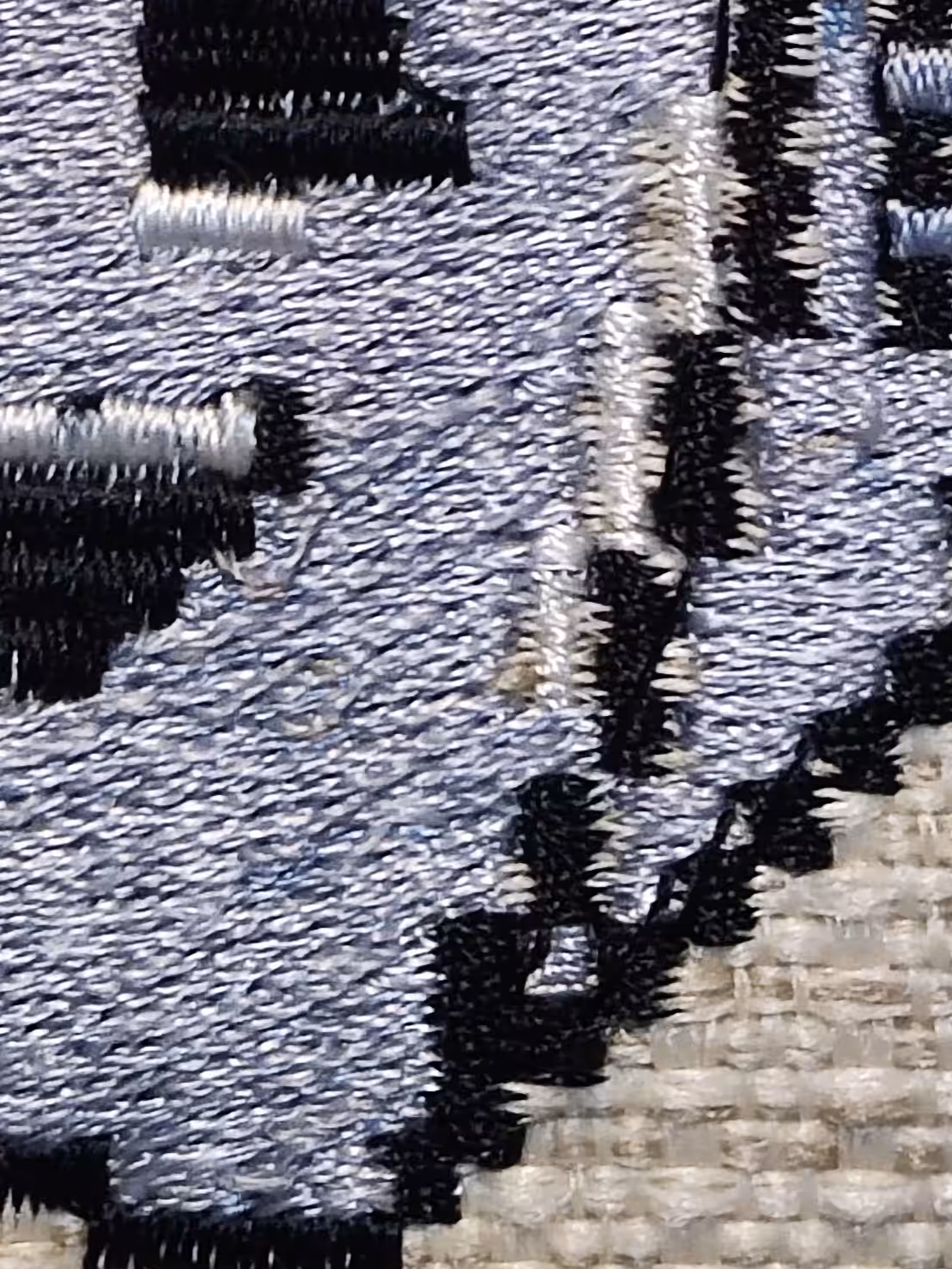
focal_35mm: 138
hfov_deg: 10.7
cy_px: -53
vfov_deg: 14.0
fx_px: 5059
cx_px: 224
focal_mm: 4.71
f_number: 1.79
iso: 767
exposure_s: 1/33
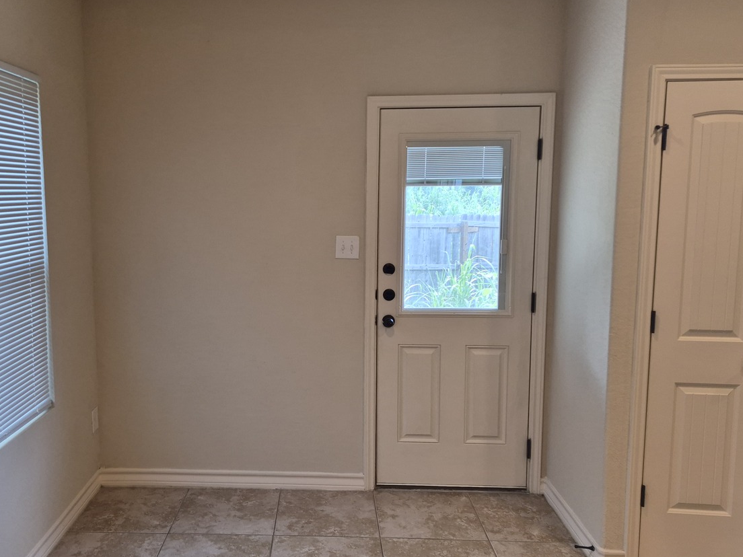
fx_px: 644
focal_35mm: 30
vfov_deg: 46.8
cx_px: 296
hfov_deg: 59.5
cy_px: 282
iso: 100
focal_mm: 5.4
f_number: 1.8
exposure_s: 1/120
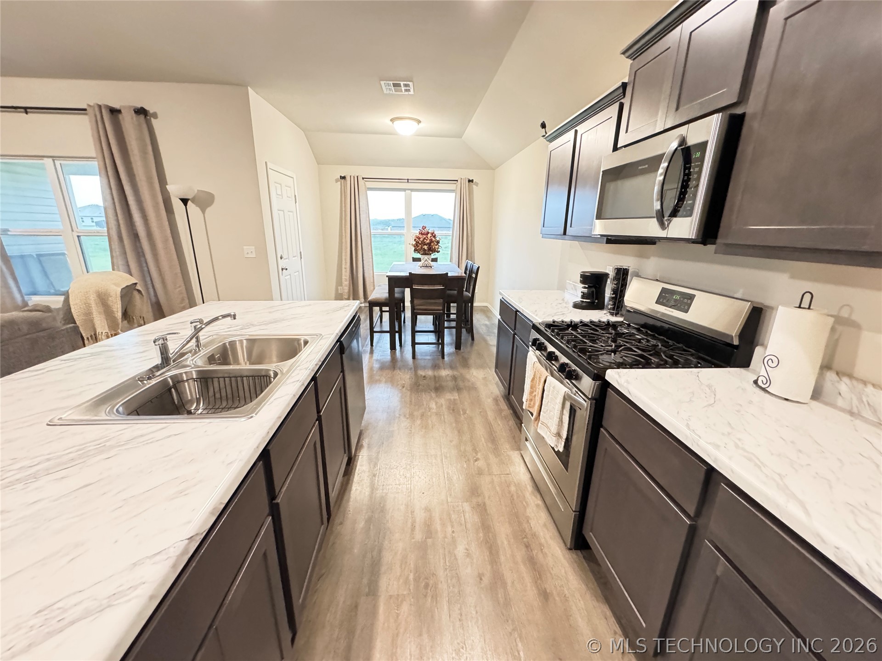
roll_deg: -1.0
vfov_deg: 85.7
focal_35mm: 14
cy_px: 330
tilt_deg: -17.4
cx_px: 441
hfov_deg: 102.1
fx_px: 357
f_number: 2.2
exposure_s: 1/60
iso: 1250
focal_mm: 2.22
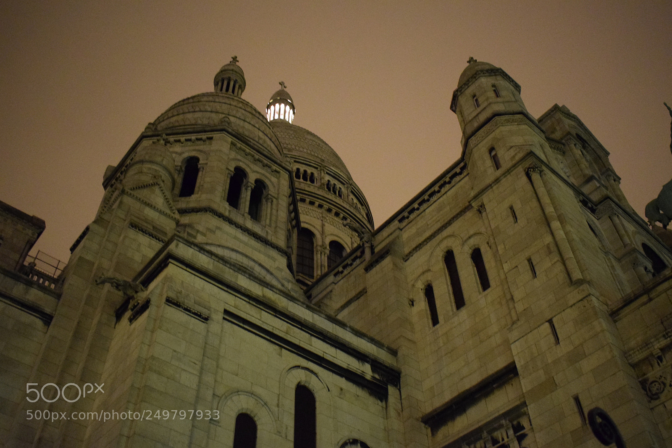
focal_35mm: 34
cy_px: 224
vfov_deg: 38.3
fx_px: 644
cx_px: 336
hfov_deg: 55.1
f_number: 3.8
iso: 6400
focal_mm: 23
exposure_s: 1/6
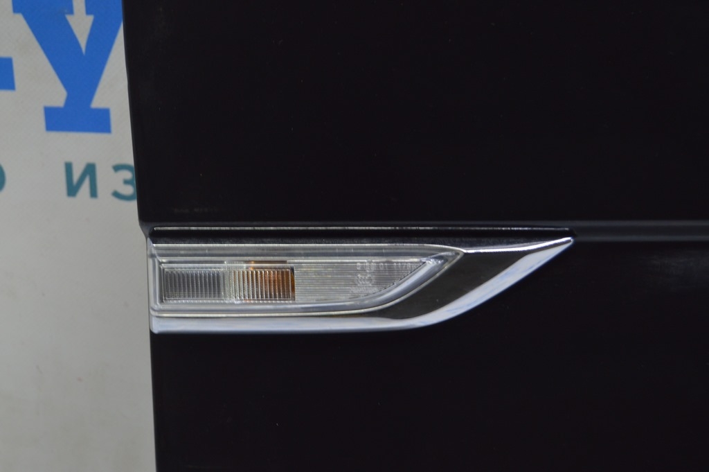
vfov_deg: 18.2
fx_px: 1476
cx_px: 354
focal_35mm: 75
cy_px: 236
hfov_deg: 27.0
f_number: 5.6
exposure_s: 1/20
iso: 400
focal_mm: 50
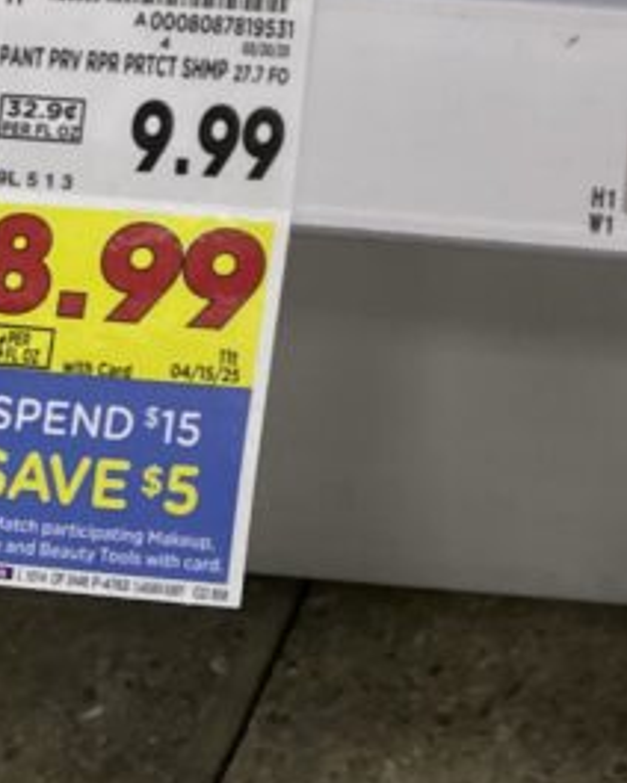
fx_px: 2273
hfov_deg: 14.1
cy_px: -694
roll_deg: -1.7
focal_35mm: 98
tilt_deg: -17.1
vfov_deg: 16.0
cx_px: 1100
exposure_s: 1/120
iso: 50
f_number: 1.6
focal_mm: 4.2
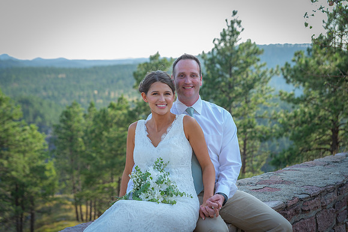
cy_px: 116
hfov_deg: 34.5
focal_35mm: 58
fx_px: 561
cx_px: 174
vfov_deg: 23.4
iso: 200
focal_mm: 58
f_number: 3.5
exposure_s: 1/320
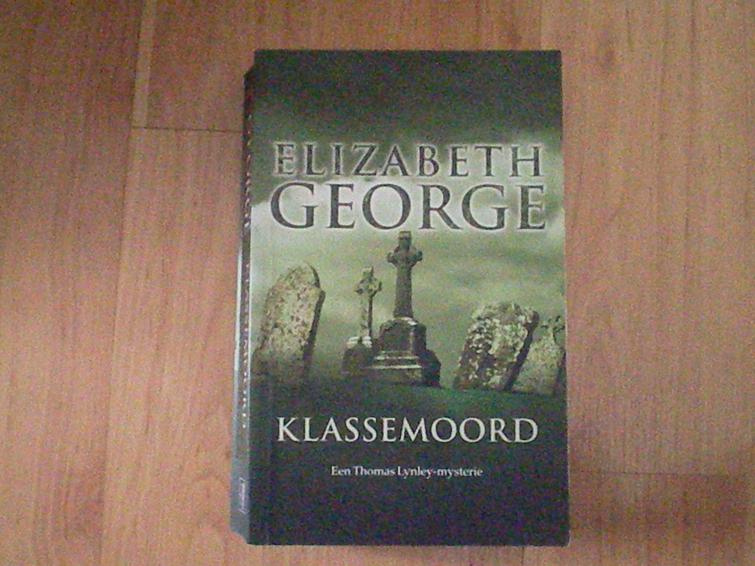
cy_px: 283
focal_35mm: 38
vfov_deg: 37.7
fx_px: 829
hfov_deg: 49.0
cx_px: 378
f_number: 3.1
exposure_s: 1/50
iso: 4203
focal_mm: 6.3
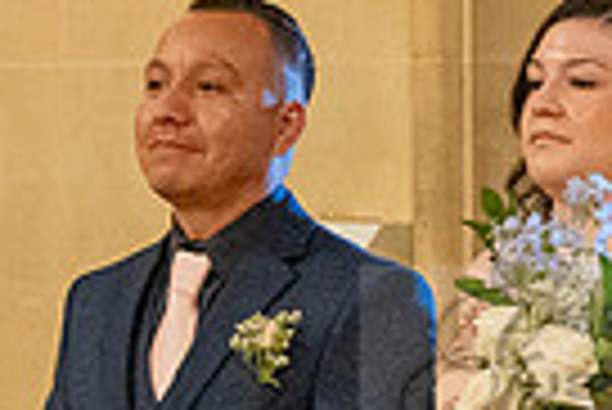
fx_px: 10007
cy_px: 437
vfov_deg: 2.3
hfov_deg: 3.5
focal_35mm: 588
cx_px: 600
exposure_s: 1/200
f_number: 4
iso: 3200
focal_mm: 120
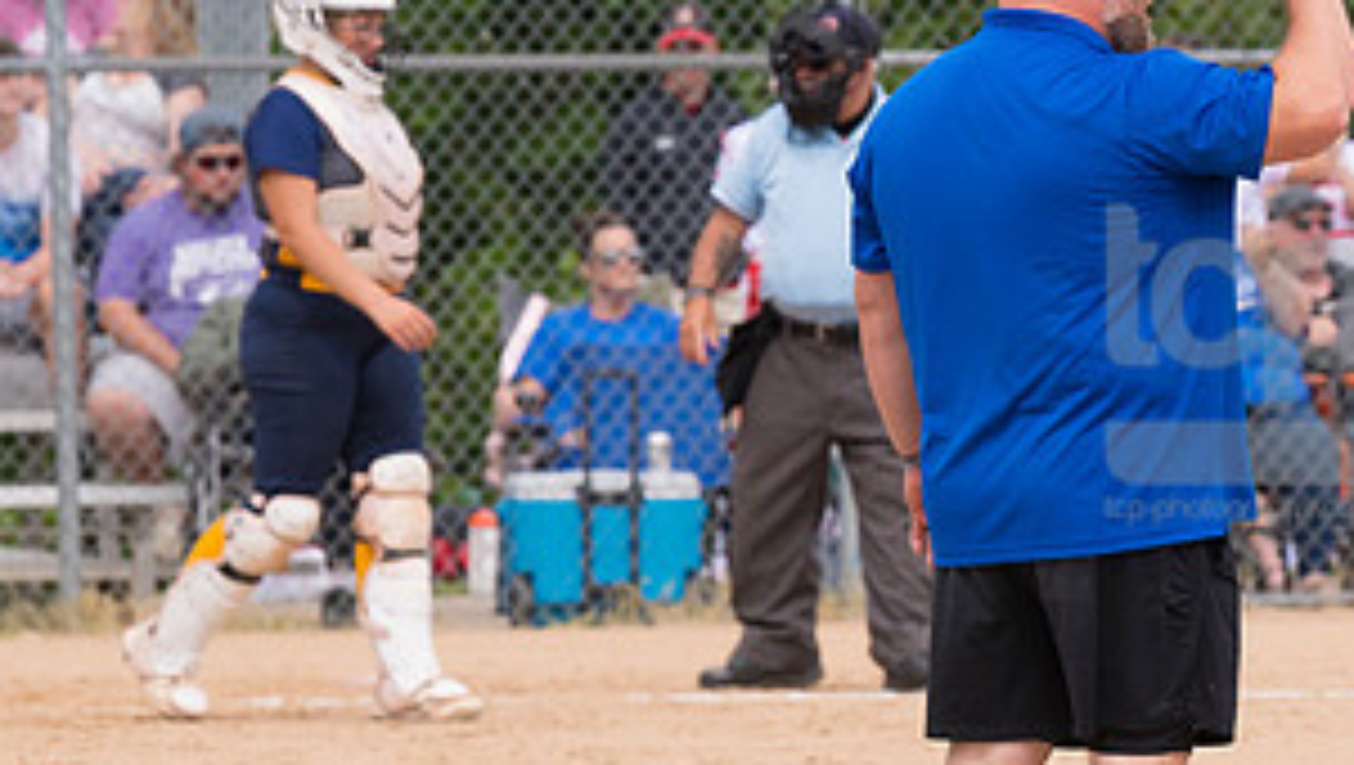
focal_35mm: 558
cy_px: 364
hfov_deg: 3.9
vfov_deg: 2.2
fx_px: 20053
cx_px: 1242
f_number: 5.6
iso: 320
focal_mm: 185
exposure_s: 1/1600
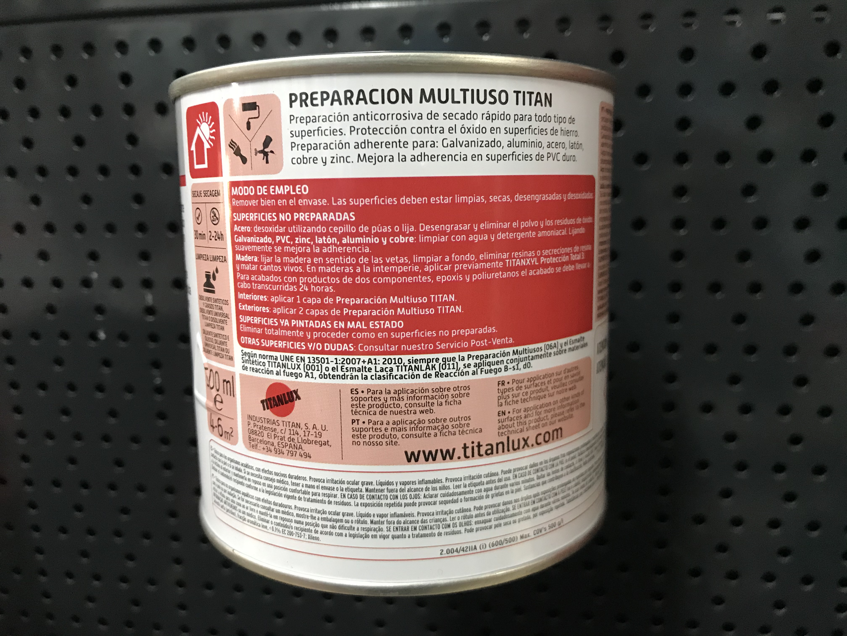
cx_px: 424
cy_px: 318
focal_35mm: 28
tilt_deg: -12.1
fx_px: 685
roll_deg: +2.5
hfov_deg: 63.4
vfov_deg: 49.7
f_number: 1.8
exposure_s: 1/17
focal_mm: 3.99
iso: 80
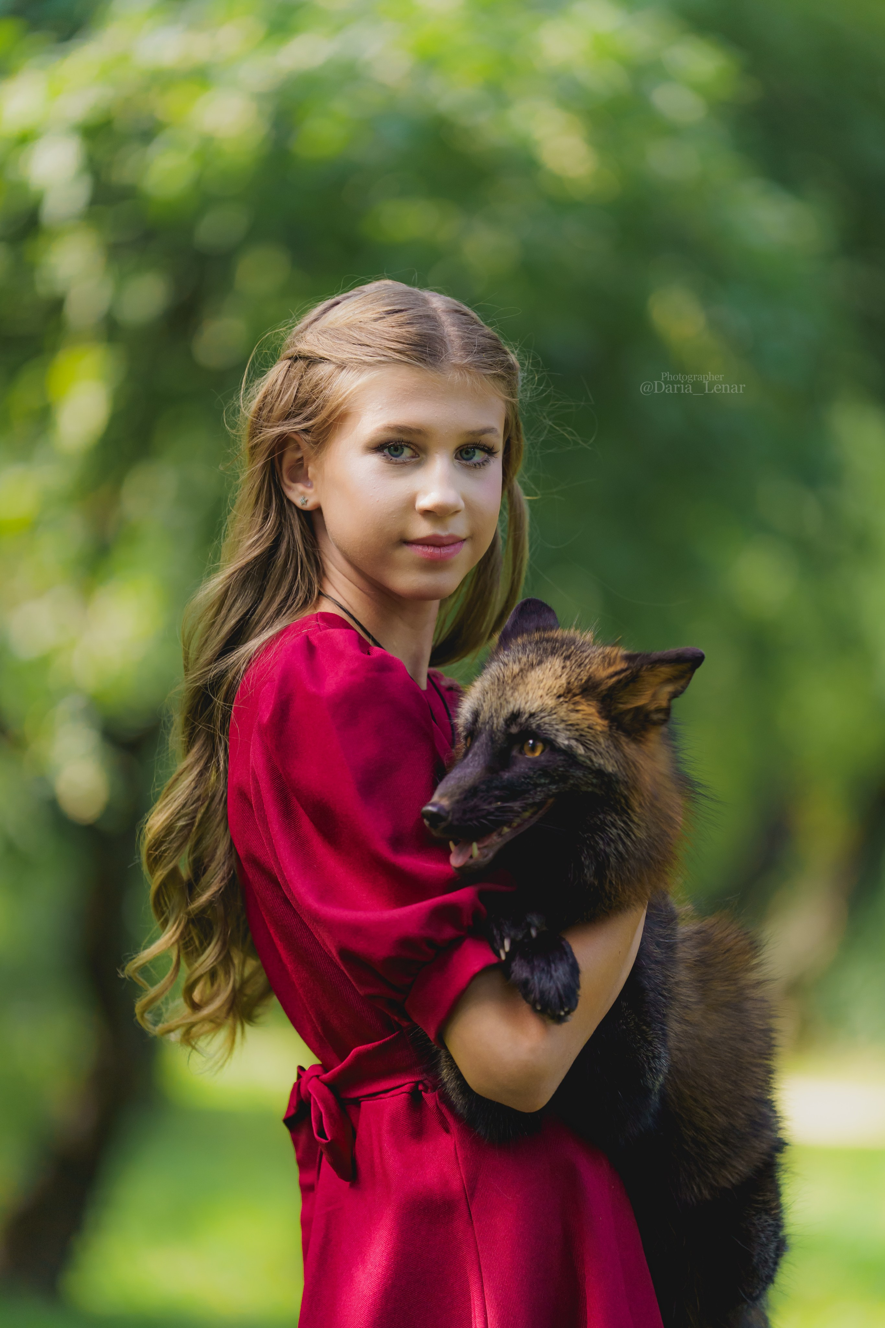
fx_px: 6781
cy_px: 664
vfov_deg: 11.2
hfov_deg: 7.5
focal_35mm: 184
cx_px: 442
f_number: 2.8
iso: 640
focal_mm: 183.9
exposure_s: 1/800
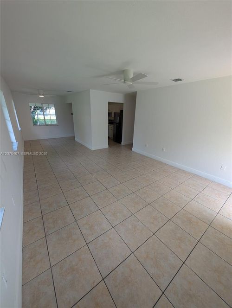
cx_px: 116
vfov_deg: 110.5
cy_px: 154
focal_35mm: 12
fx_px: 107
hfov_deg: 94.6
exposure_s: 1/215
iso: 54
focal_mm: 2.02
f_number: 1.7
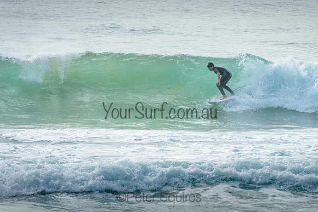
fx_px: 4333
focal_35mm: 490
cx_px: 195
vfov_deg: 2.8
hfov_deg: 4.2
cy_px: 87
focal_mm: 400
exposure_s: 1/1600
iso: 500
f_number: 13
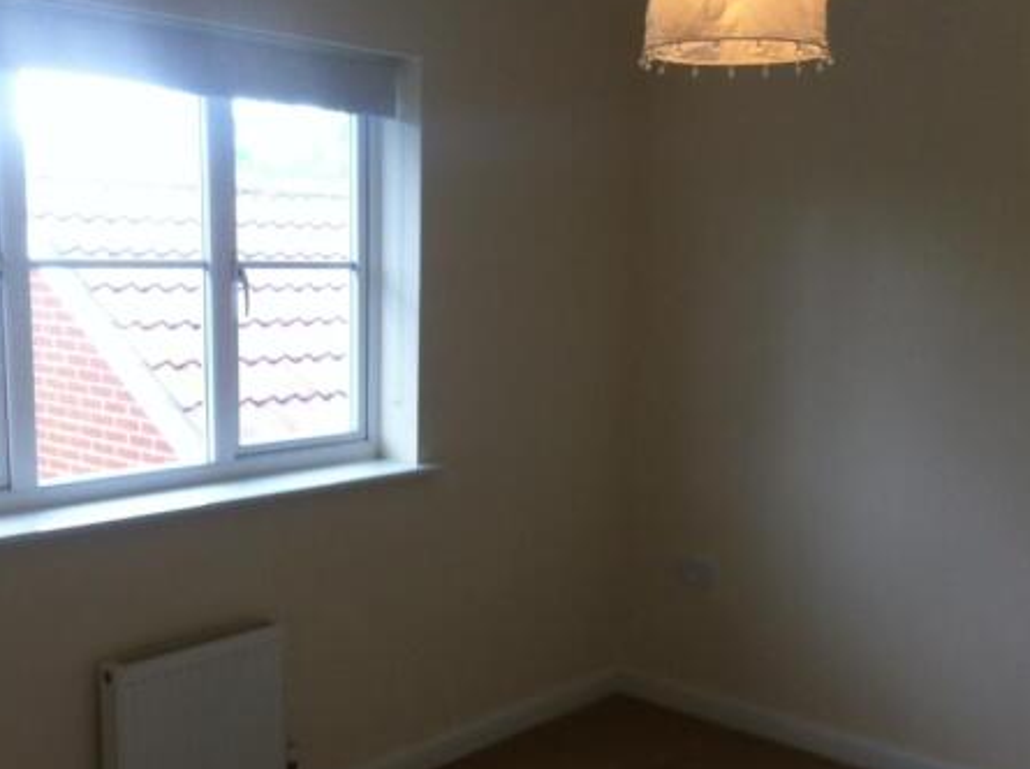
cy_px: 481
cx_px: 508
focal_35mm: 46
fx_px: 1366
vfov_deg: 31.3
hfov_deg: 41.3
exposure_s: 1/50
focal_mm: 3.85
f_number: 2.8
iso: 100
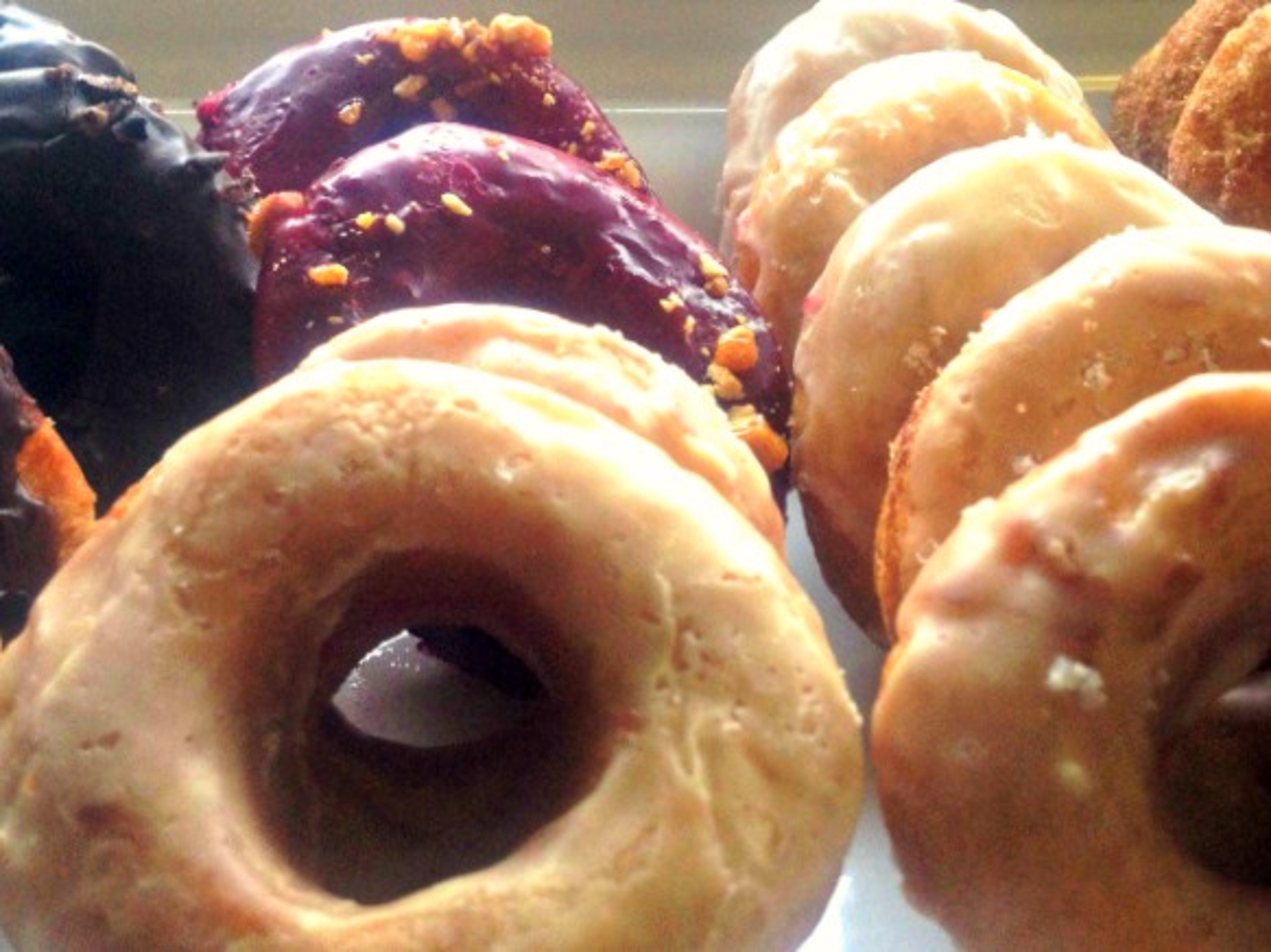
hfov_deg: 52.6
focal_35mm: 35
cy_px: 476
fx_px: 1285
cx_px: 636
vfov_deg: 40.7
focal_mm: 4.28
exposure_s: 1/120
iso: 64
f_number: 2.4
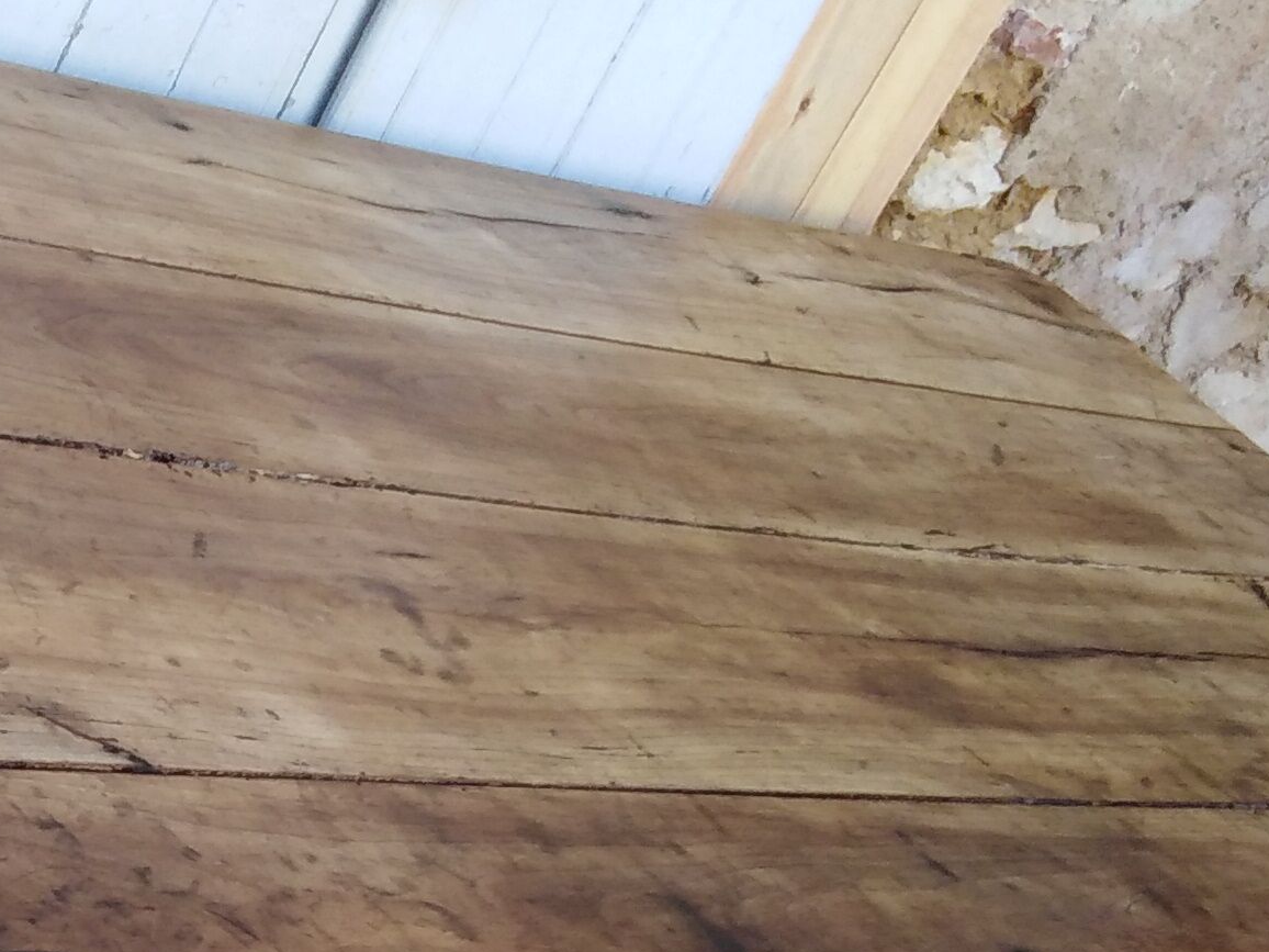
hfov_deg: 20.7
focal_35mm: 90
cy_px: 939
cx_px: -141
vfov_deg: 16.1
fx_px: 3299
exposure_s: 1/60
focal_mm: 3.46
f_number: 2.2
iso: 129
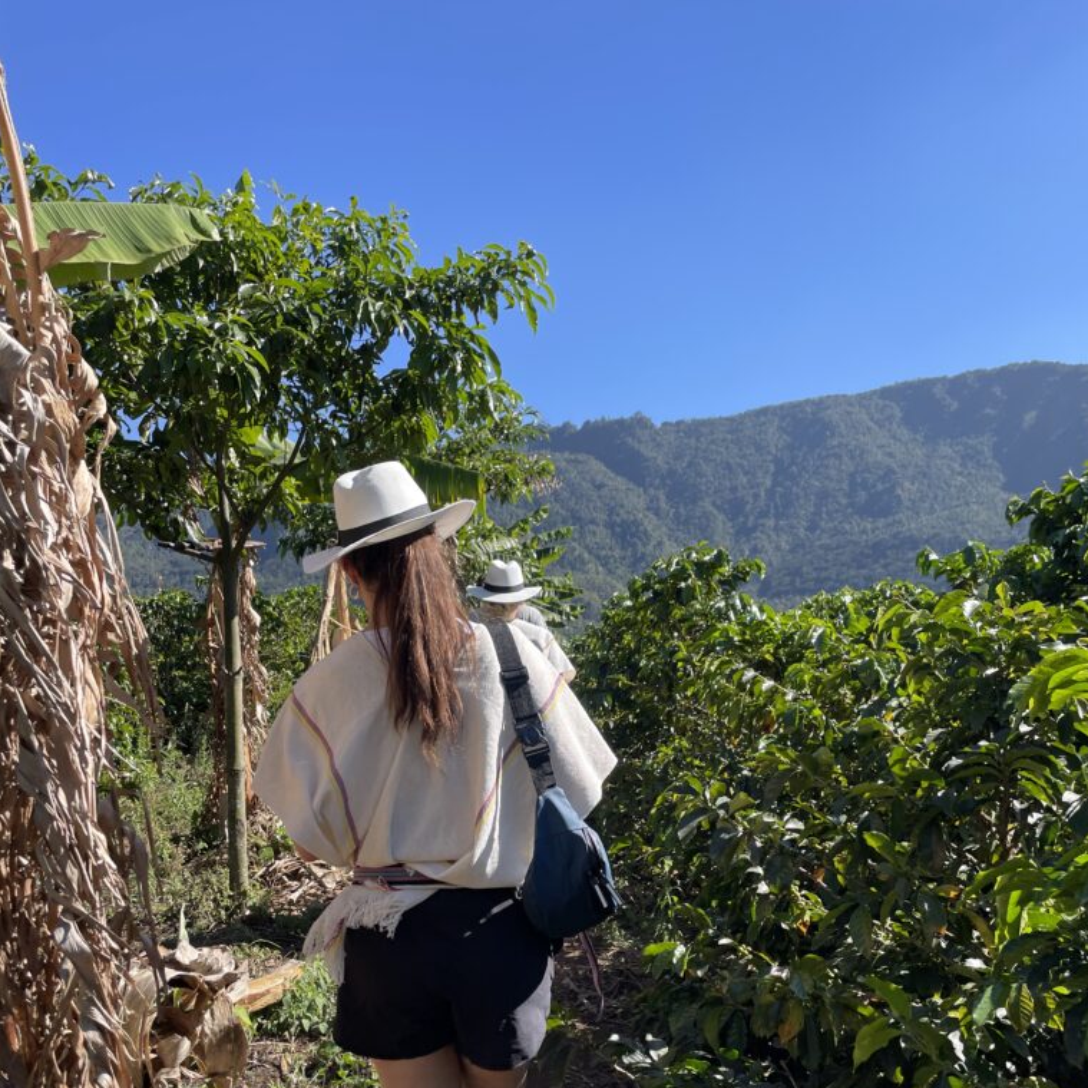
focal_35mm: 31
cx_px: 549
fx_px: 1102
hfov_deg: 52.5
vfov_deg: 51.7
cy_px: 710
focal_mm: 4.2
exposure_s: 1/1511
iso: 32
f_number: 1.6
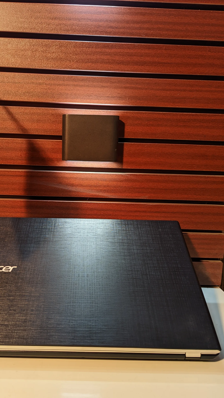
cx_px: 85
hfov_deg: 42.6
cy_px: 197
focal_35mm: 27
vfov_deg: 69.9
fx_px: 285
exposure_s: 1/100
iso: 69
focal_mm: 6.81
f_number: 1.85
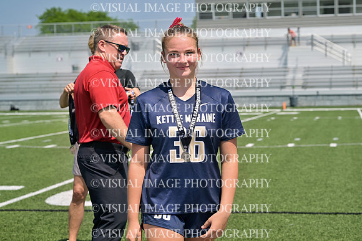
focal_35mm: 82
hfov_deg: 24.8
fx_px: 825
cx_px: 181
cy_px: 120
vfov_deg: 16.7
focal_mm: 82
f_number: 6.3
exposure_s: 1/640
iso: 125
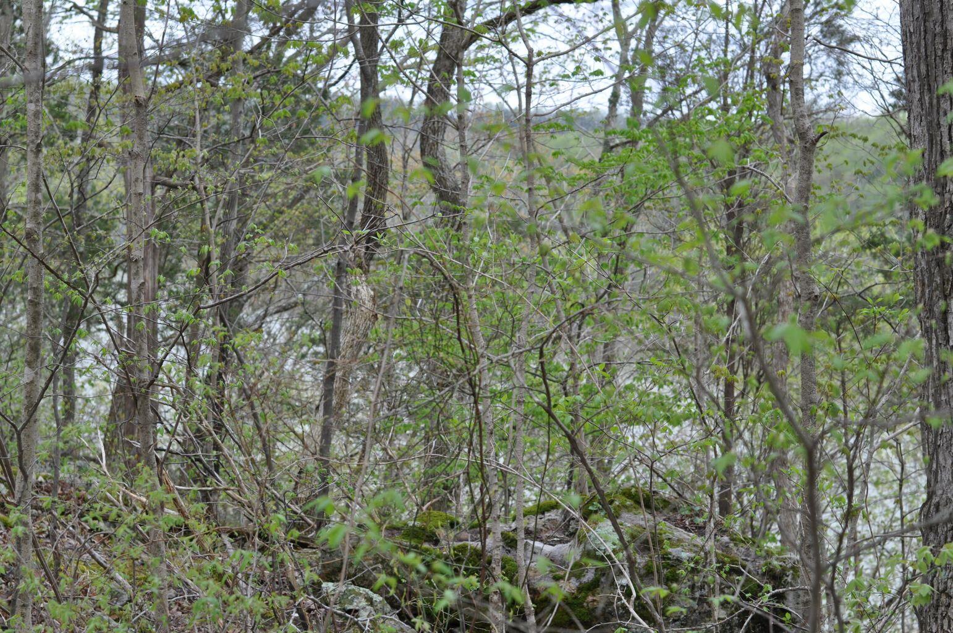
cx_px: 476
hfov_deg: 27.0
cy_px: 316
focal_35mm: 75
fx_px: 1983
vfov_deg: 18.1
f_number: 6.3
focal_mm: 50
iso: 200
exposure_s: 1/160
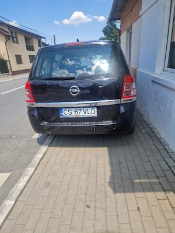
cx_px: 88
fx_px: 155
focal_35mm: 23
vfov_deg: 73.9
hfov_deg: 58.9
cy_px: 116
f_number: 1.8
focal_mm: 5.4
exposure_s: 1/833
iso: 50
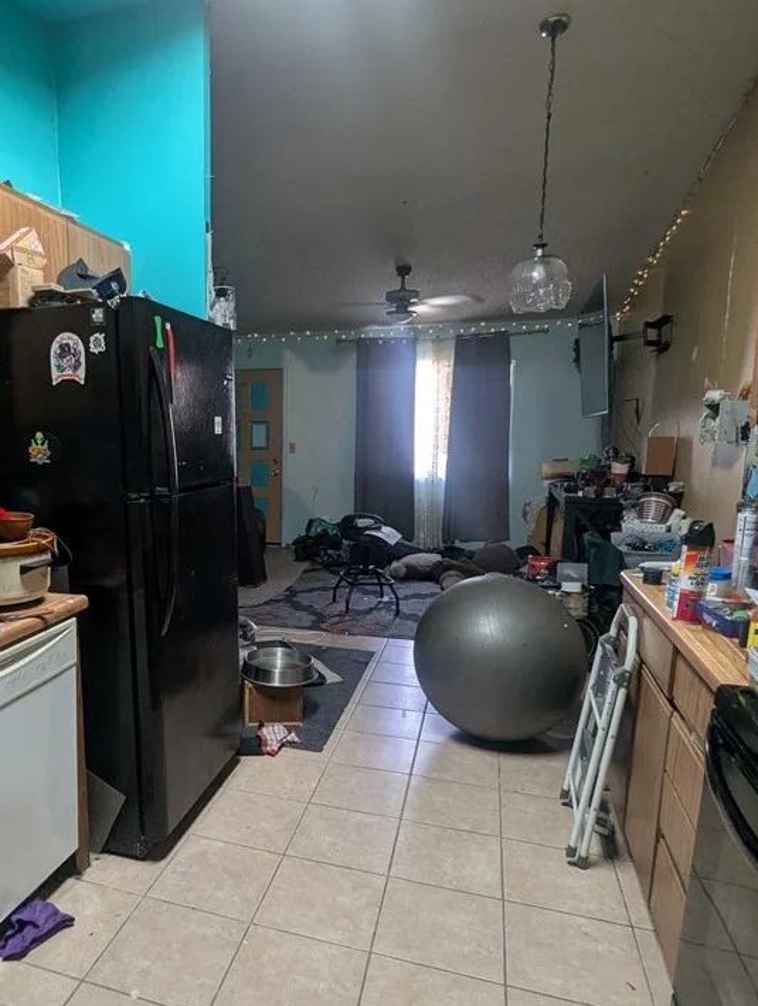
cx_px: 240
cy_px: 548
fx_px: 670
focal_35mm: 23
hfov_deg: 57.5
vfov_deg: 73.7
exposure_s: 1/30
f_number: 2.2
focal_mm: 2.35
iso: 95
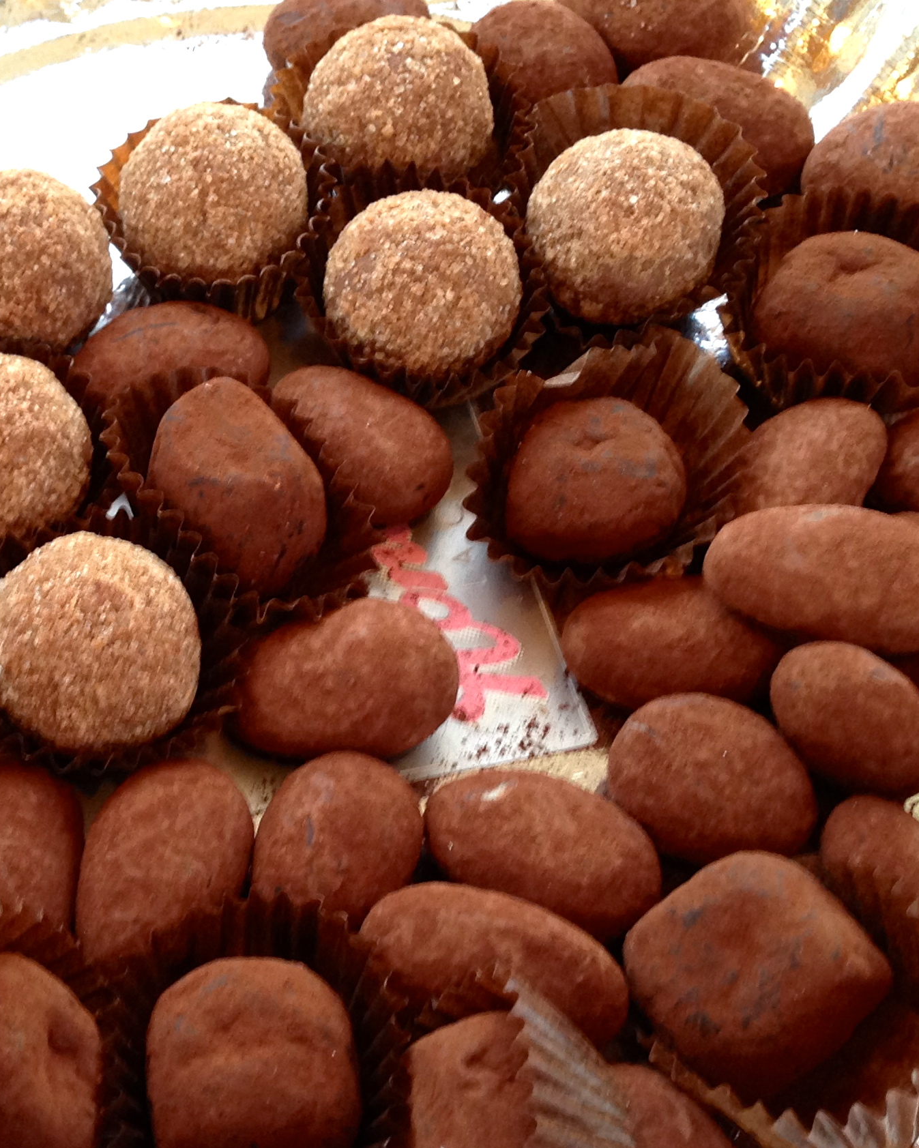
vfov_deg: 36.0
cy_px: 618
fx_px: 1767
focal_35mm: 52
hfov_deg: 29.1
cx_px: 353
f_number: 2.4
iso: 100
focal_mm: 4.13
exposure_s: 1/20
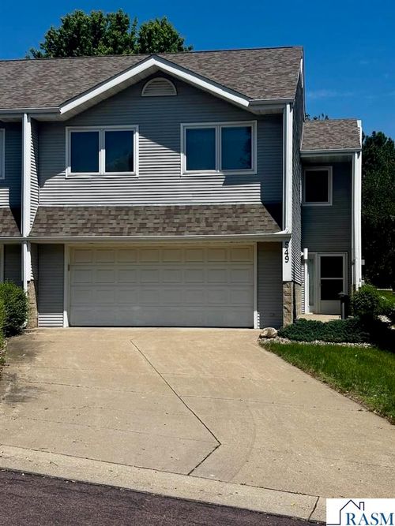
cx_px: 198
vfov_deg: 36.8
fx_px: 791
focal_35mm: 52
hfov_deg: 28.0
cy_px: 263
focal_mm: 5.96
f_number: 1.6
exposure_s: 1/3937
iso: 32
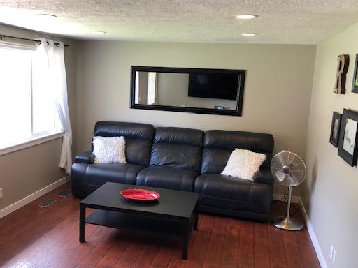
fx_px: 362
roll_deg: -2.6
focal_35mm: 35
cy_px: 142
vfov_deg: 40.7
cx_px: 159
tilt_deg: -9.8
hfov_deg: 52.5
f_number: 1.8
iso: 32
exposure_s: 1/30
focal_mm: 3.99
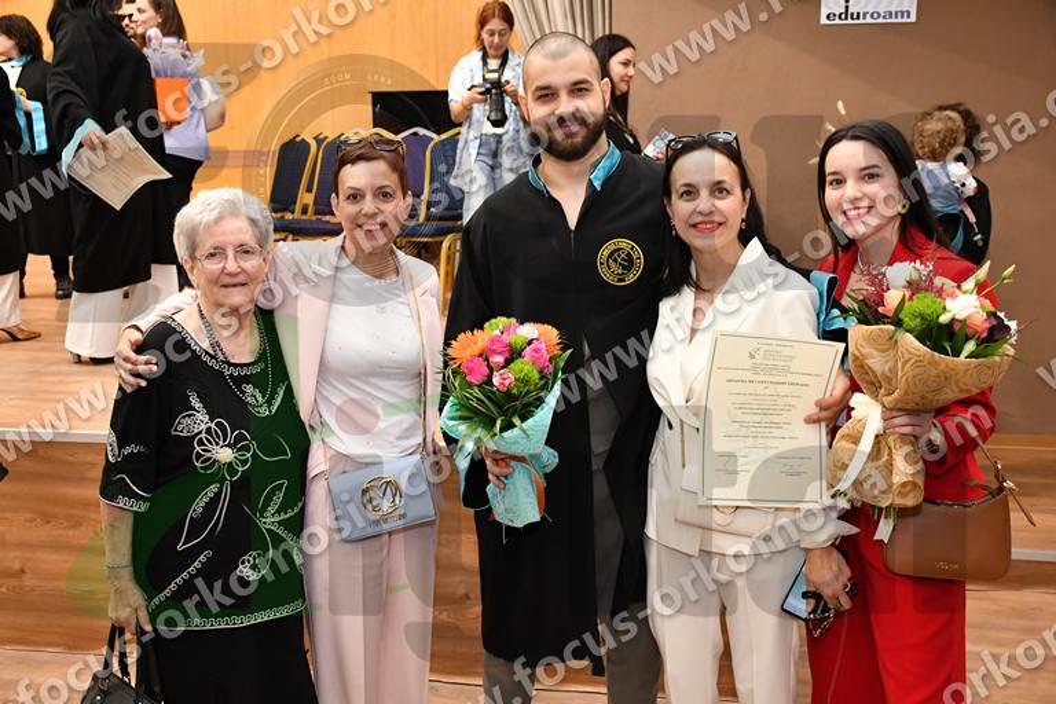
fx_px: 1056
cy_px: 352
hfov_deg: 53.1
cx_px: 528
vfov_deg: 36.9
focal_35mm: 36
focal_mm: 24
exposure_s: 1/160
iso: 2200
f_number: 3.8
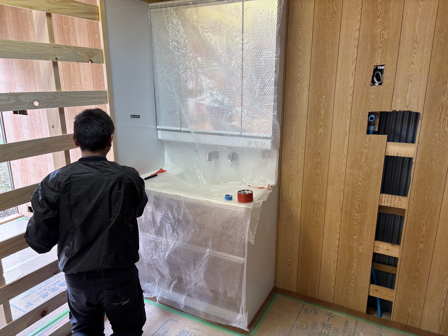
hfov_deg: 67.3
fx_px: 336
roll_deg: +0.5
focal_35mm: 26
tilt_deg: -15.1
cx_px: 224
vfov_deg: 53.1
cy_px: 168
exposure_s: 1/120
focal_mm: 5.96
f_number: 1.6
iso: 100
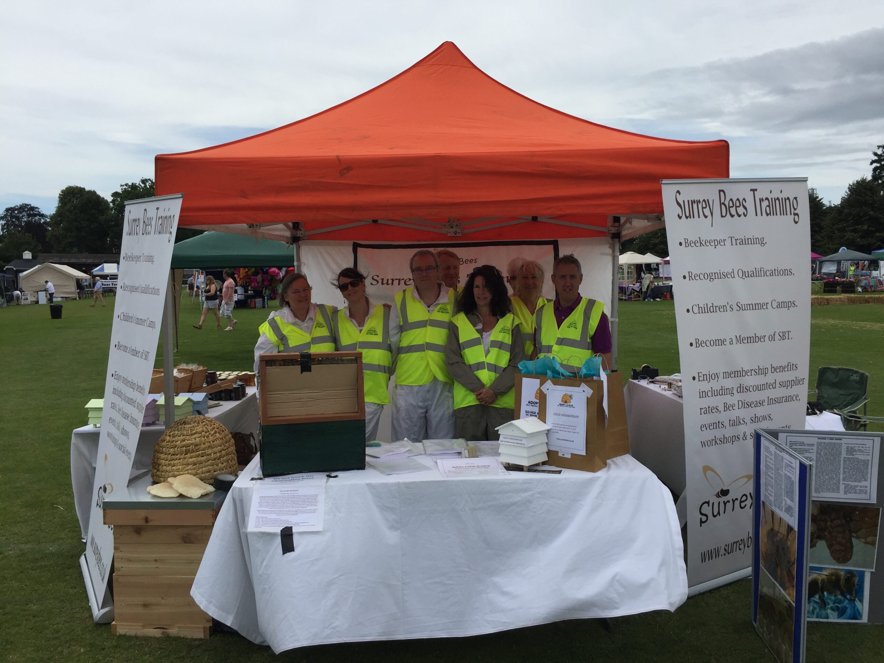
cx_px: 442
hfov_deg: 61.7
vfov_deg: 48.2
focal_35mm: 29
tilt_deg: -3.2
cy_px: 332
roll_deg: -0.1
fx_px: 741
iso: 32
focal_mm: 4.15
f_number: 2.2
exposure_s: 1/3597
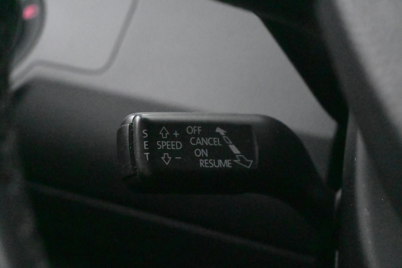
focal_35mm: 69
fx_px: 770
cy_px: 134
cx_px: 201
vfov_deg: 19.7
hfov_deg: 29.2
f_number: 6
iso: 32000
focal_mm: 46
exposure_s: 1/80
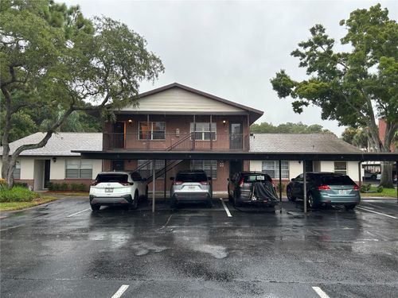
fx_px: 299
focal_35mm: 26
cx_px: 199
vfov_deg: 53.1
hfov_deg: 67.3
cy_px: 149
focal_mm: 5.7
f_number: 1.5
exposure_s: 1/274
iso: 40
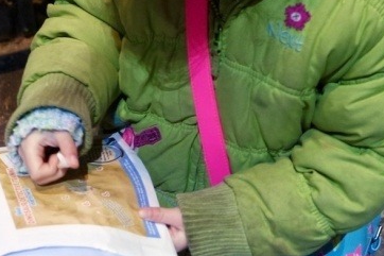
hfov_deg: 31.8
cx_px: 154
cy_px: 59
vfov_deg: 21.3
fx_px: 672
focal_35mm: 63
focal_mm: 19
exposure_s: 1/40
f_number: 4
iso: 1600
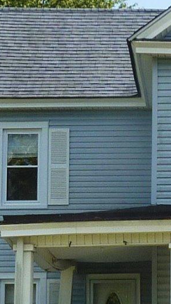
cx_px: 223
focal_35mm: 145
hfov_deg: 8.3
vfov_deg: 14.8
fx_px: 1169
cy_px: 177
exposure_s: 1/400
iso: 80
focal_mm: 4.4
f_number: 4
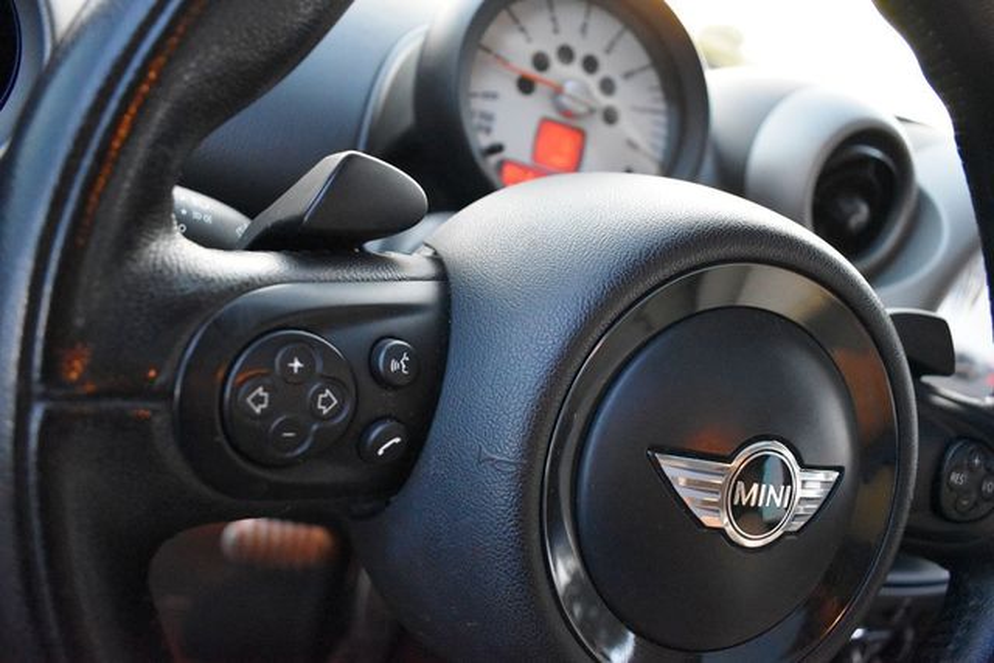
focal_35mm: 27
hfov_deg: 67.4
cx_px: 497
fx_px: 746
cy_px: 332
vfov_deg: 48.0
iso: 3600
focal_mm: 18
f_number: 3.5
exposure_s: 1/125
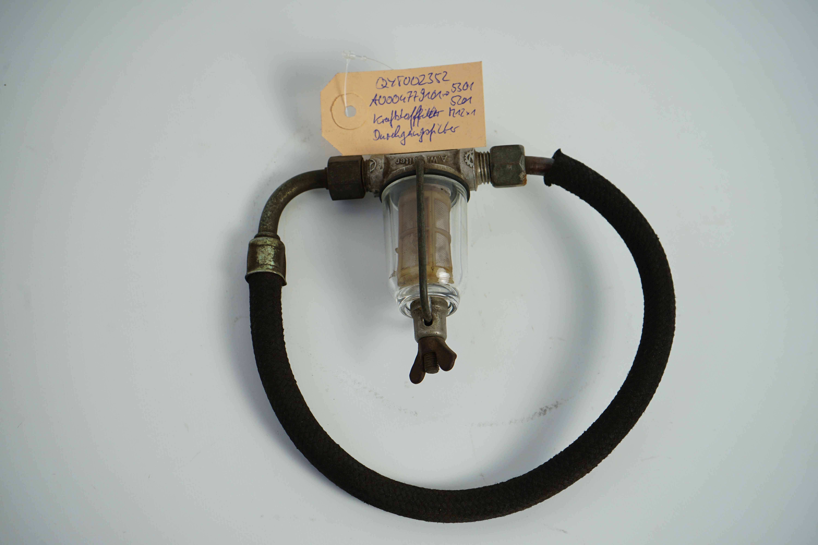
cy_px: 272
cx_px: 409
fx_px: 1272
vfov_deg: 24.2
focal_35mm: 56
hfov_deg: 35.6
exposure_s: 1/200
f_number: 7.1
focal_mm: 56
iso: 200
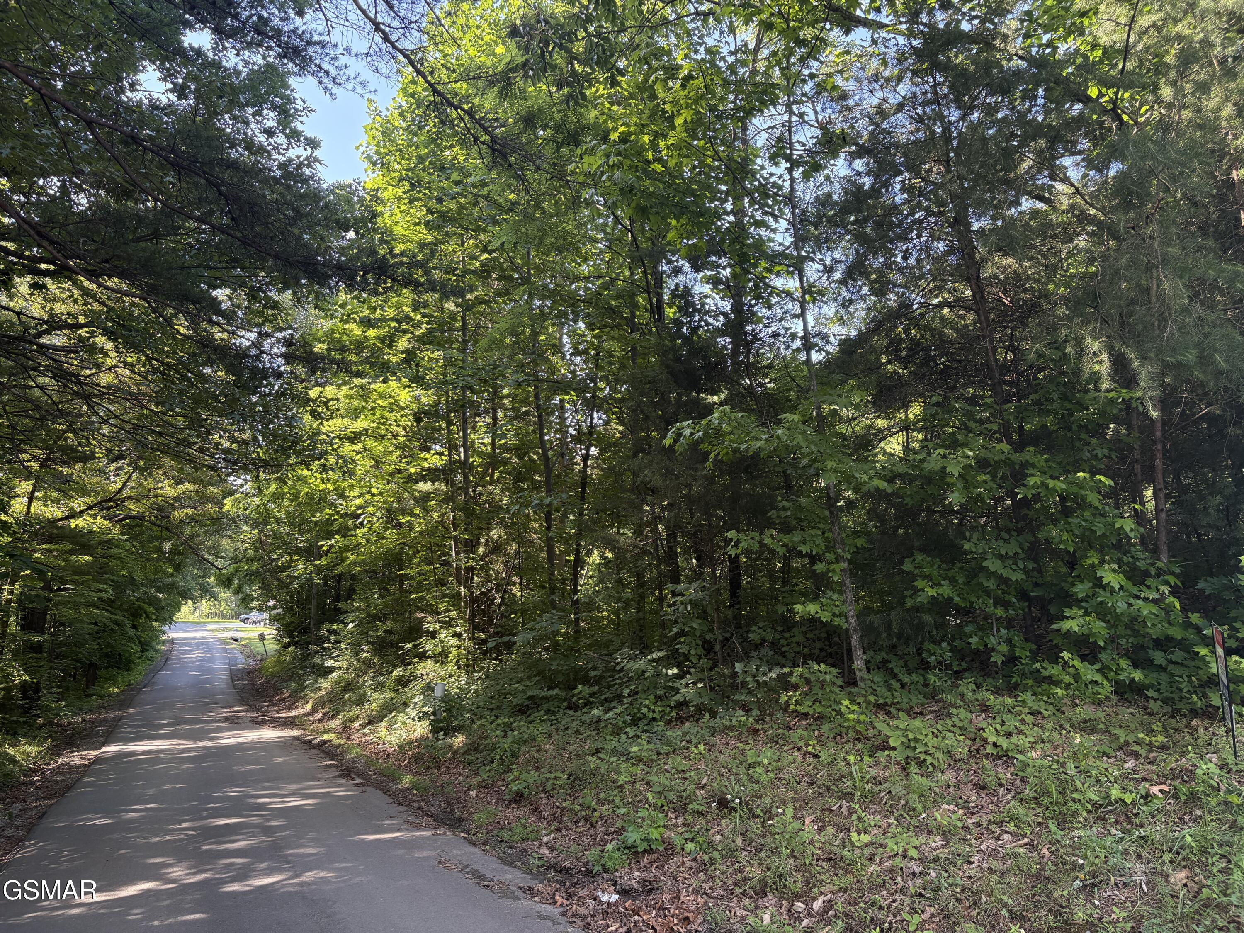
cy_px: 466
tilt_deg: +4.8
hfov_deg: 67.3
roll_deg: +1.0
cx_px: 622
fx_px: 934
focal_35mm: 26
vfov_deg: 53.1
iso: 125
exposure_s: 1/224
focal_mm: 5.96
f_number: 1.6
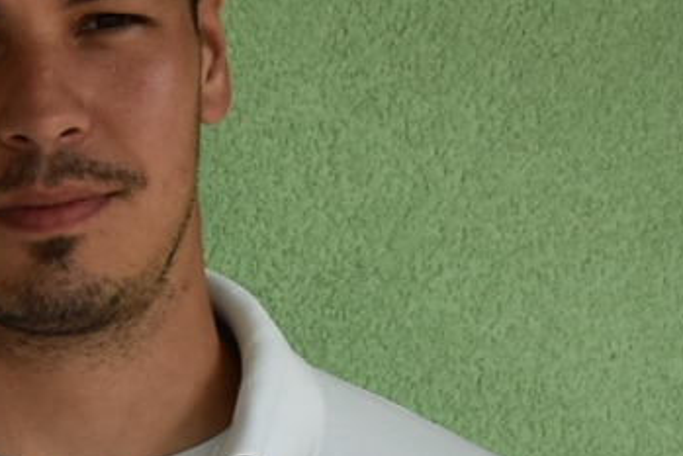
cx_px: -902
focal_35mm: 223
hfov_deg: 8.5
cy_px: 706
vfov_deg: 6.1
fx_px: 4228
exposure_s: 1/1600
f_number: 5.6
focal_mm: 27
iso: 400
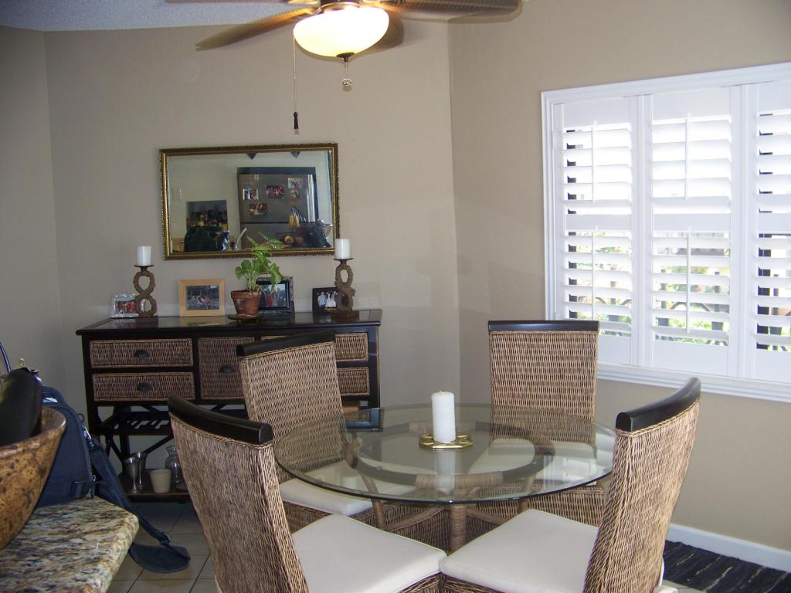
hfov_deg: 51.4
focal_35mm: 36
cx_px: 396
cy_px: 296
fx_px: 823
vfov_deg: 39.7
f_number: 2.8
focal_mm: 5.85
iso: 64
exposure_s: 1/30
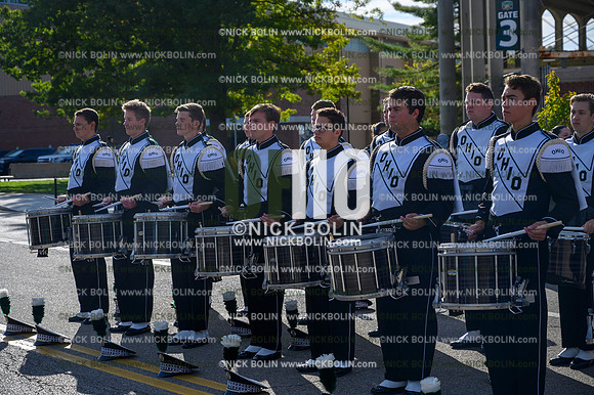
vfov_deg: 19.4
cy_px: 198
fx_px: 1154
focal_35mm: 70
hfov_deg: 28.9
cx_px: 297
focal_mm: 70
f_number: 5
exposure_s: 1/2000
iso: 200
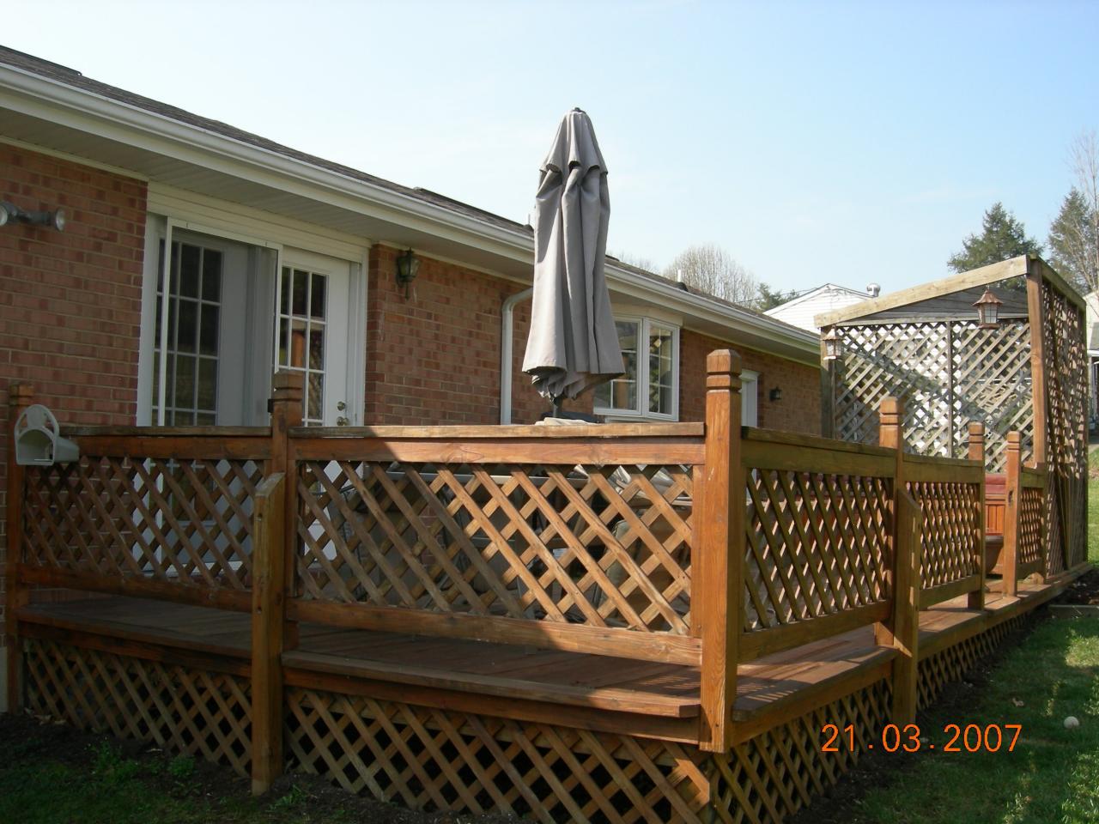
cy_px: 412
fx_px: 1143
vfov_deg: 39.7
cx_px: 550
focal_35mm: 36
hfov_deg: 51.4
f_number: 5.4
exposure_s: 1/195
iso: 64
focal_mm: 7.5
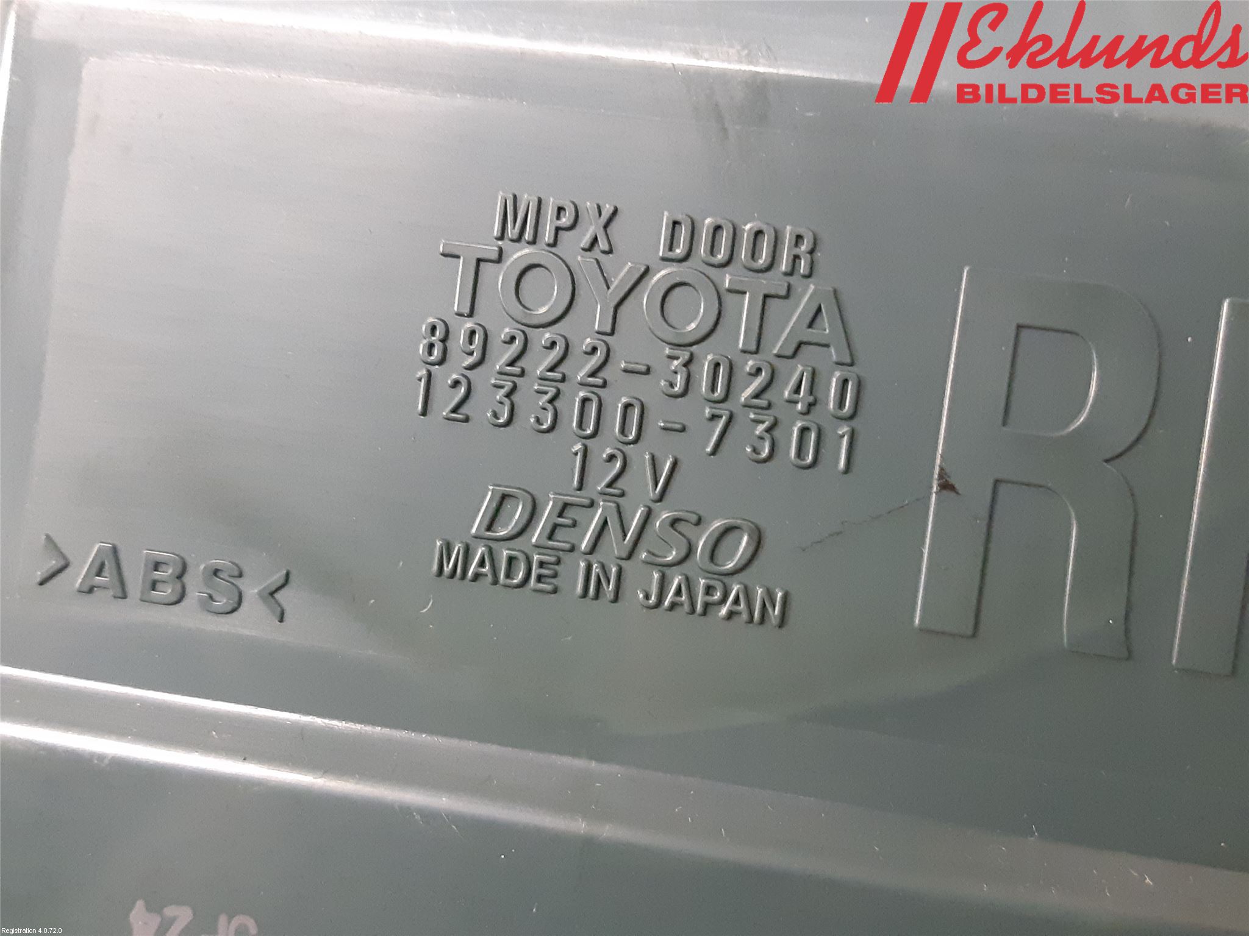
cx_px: 624
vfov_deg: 53.1
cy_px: 468
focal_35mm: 26
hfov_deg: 67.3
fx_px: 938
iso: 500
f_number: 1.7
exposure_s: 1/24
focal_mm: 3.93
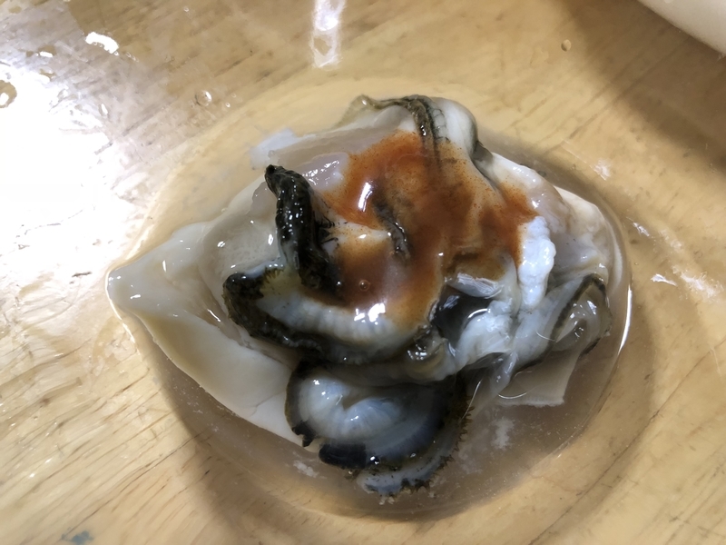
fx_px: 587
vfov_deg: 49.7
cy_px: 272
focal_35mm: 28
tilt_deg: -65.3
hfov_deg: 63.4
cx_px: 363
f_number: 1.8
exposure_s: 1/13
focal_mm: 4
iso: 100
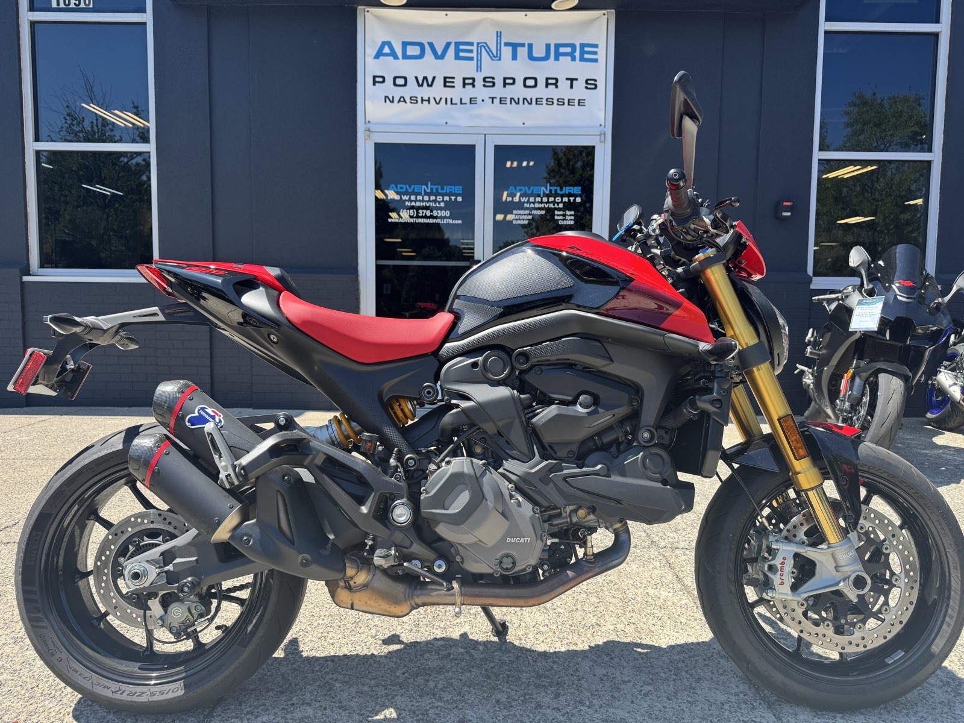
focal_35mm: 24
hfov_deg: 71.6
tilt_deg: -6.2
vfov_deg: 56.8
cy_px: 362
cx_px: 482
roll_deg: -0.8
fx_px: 668
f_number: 1.78
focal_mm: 6.76
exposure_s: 1/1311
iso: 80
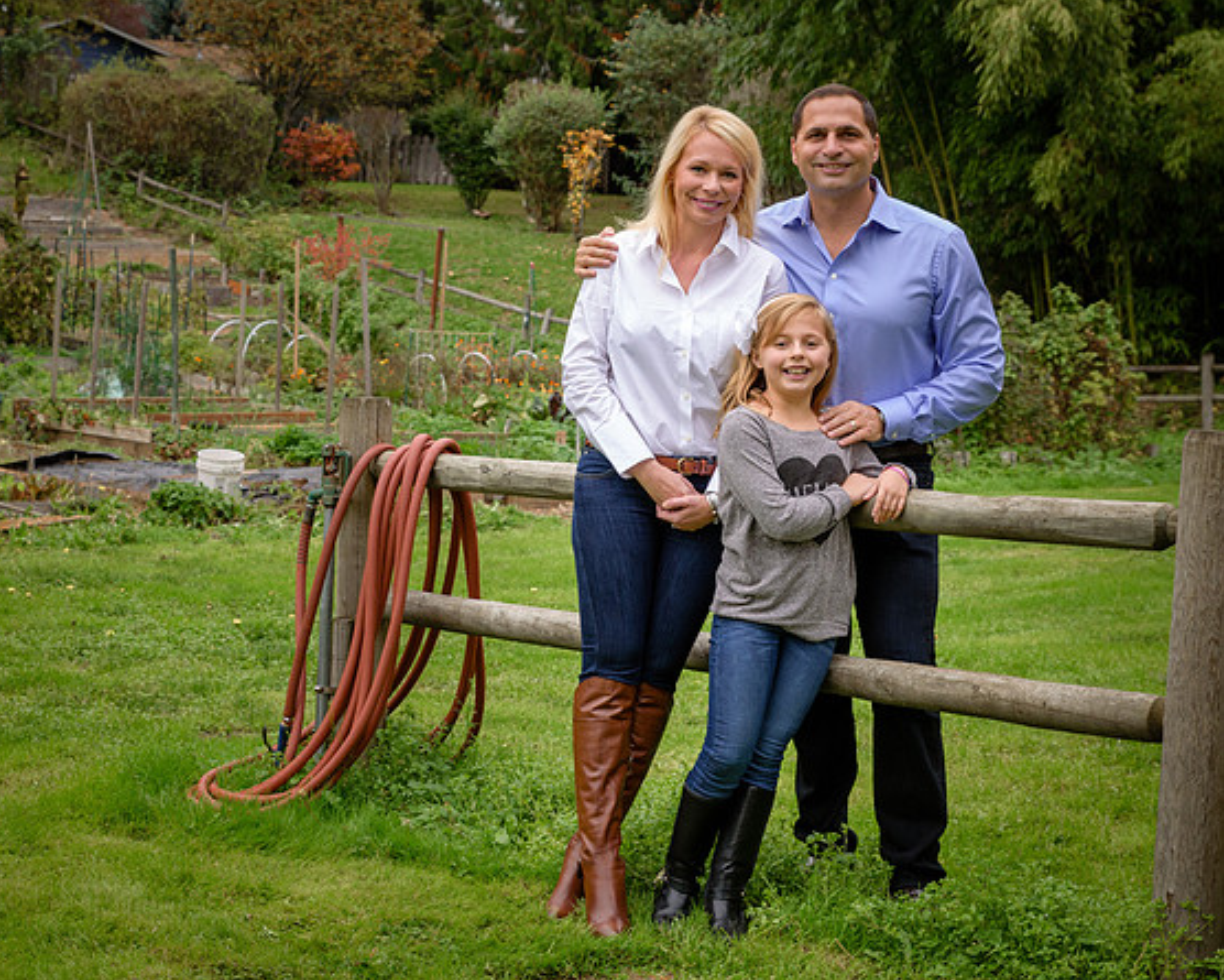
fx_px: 2283
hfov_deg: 29.8
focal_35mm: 63
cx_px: 394
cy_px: 376
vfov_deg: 24.2
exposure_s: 1/100
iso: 400
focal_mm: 44
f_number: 6.3
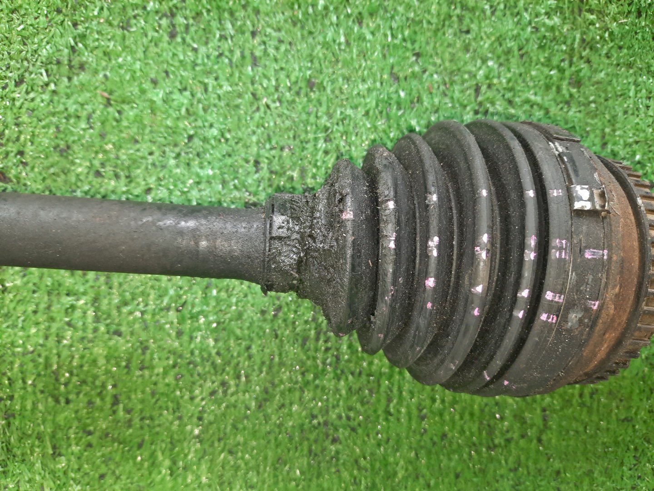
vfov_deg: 54.9
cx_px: 327
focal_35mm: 25
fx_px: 472
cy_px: 246
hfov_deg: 69.4
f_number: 2
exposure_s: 1/50
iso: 211
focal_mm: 4.6
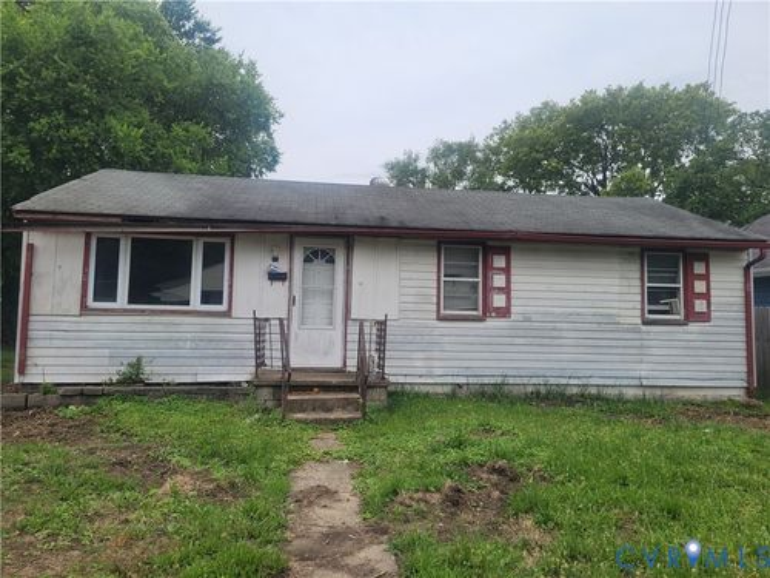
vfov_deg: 53.1
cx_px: 385
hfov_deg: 67.3
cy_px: 289
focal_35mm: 26
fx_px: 578
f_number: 1.8
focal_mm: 5.4
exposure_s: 1/2628
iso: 40
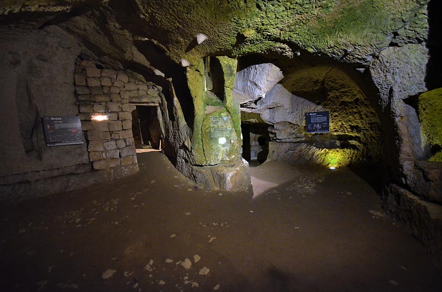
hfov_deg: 100.5
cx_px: 221
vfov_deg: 77.1
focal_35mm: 15
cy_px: 146
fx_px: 184
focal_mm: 10
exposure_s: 1/13
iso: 6400
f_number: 4
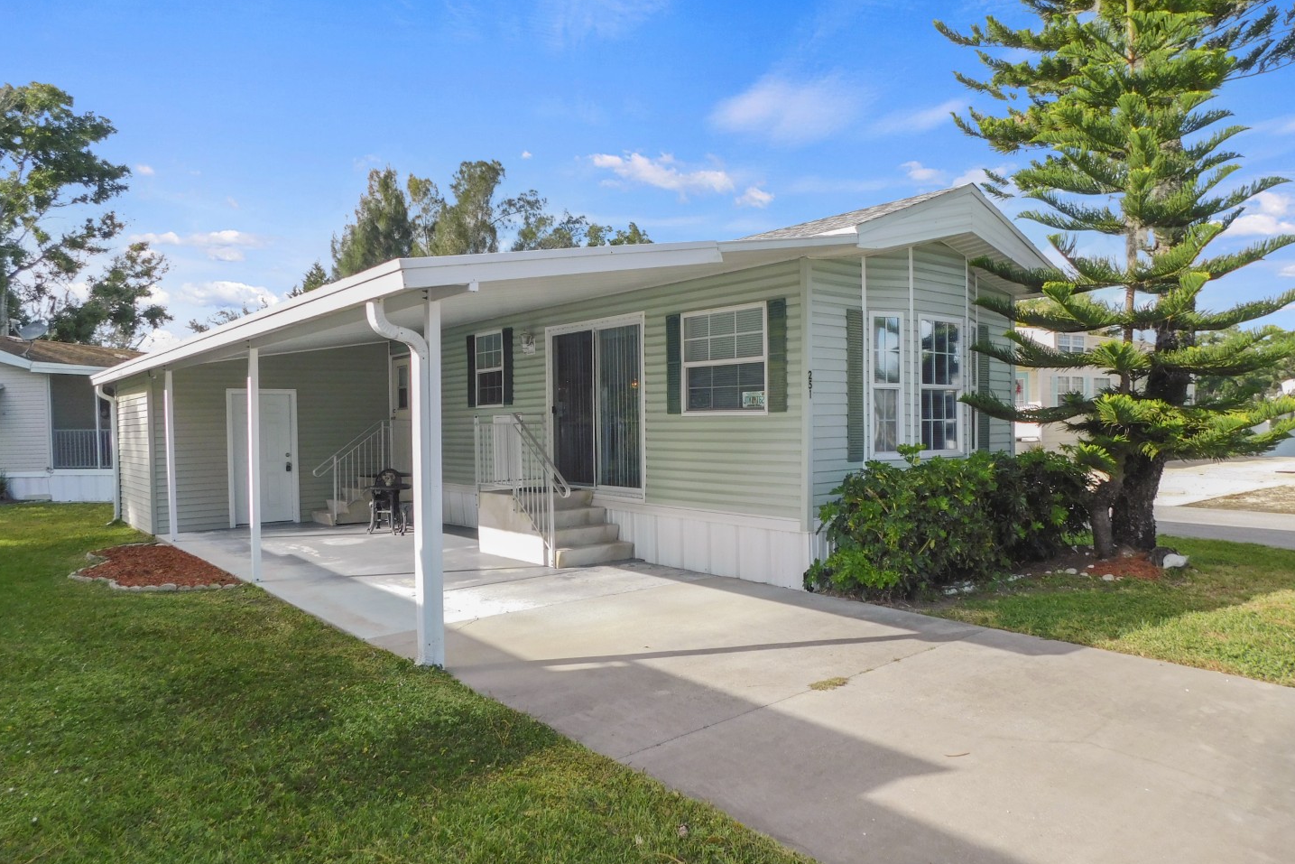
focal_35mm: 24
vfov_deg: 53.1
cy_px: 409
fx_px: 863
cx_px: 646
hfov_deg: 73.7
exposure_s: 1/800
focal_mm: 4
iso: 125
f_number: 3
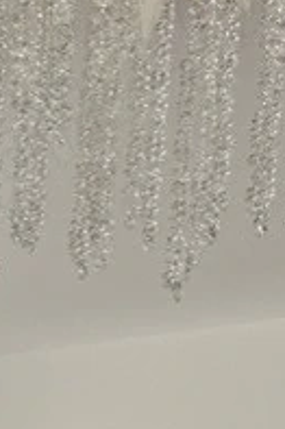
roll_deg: -1.8
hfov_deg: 7.7
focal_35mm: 169
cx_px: -329
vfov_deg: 9.4
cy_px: 1326
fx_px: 2010
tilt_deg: -10.2
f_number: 1.78
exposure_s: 1/126
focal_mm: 6.76
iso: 50
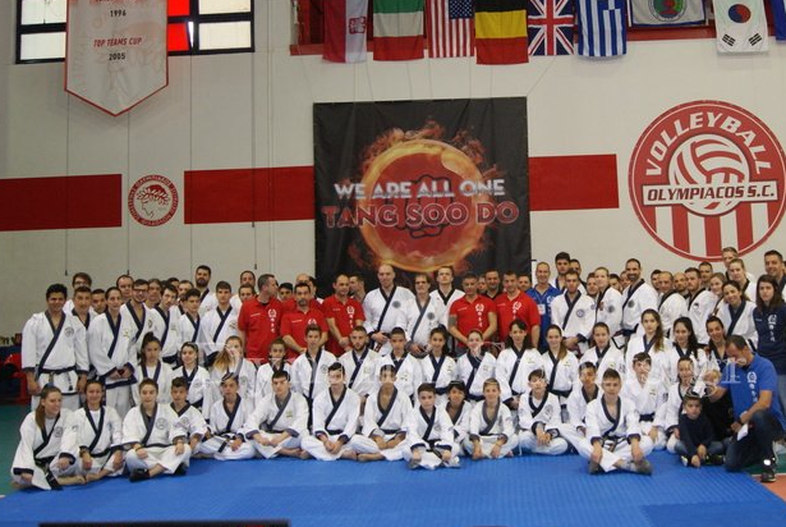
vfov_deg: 34.2
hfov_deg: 49.2
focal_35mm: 39
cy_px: 214
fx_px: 853
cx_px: 475
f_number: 5.6
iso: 400
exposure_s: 1/60
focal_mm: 20
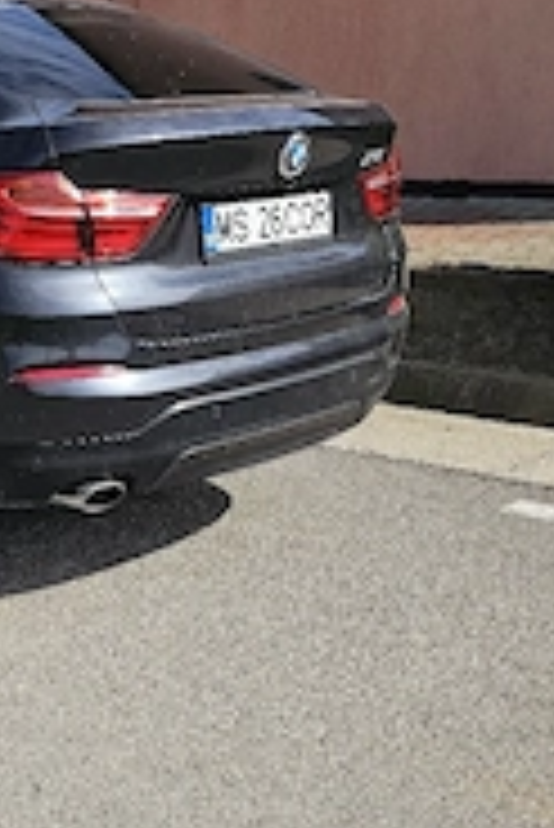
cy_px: 630
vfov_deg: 37.2
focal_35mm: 52
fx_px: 1198
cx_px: -50
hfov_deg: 24.4
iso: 10
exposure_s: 1/833
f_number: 1.7
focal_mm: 6.3
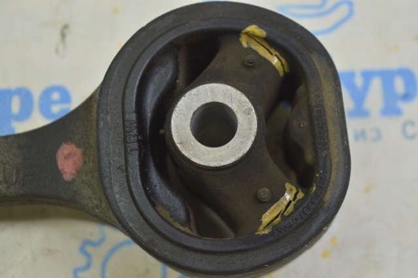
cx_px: 209
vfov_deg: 20.1
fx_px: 783
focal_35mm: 68
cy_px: 139
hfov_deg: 29.9
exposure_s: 1/25
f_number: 5.6
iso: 400
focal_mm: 45
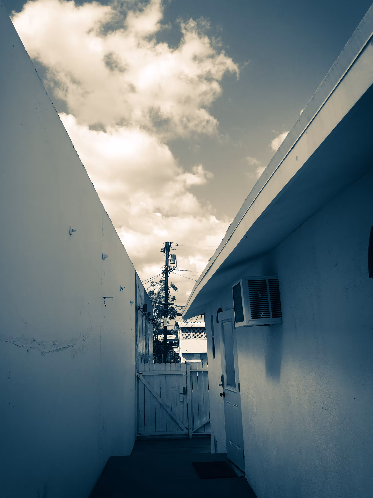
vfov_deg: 55.3
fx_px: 474
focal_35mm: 33
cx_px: 173
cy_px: 228
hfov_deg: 42.9
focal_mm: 4.15
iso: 25
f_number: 2.2
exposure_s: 1/2300
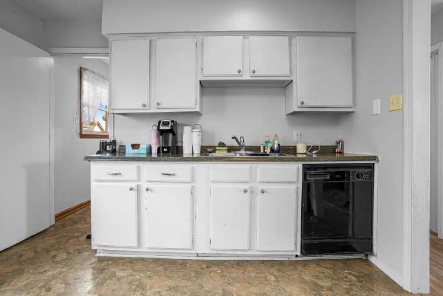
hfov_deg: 93.3
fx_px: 209
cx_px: 222
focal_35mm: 17
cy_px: 148
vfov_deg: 70.4
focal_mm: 17
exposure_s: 1/8
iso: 640
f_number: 10
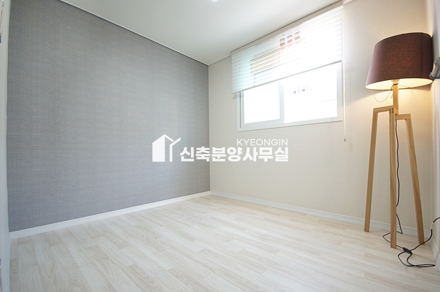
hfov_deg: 100.4
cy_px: 146
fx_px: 183
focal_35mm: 15
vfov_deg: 77.2
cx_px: 220
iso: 400
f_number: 4.5
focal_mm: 10
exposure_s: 1/50
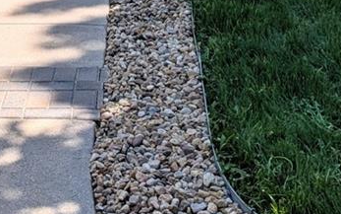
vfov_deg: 10.1
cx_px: 133
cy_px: -258
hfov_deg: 17.8
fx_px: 1087
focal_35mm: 117
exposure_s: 1/1618
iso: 48
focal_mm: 6.81
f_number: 1.85
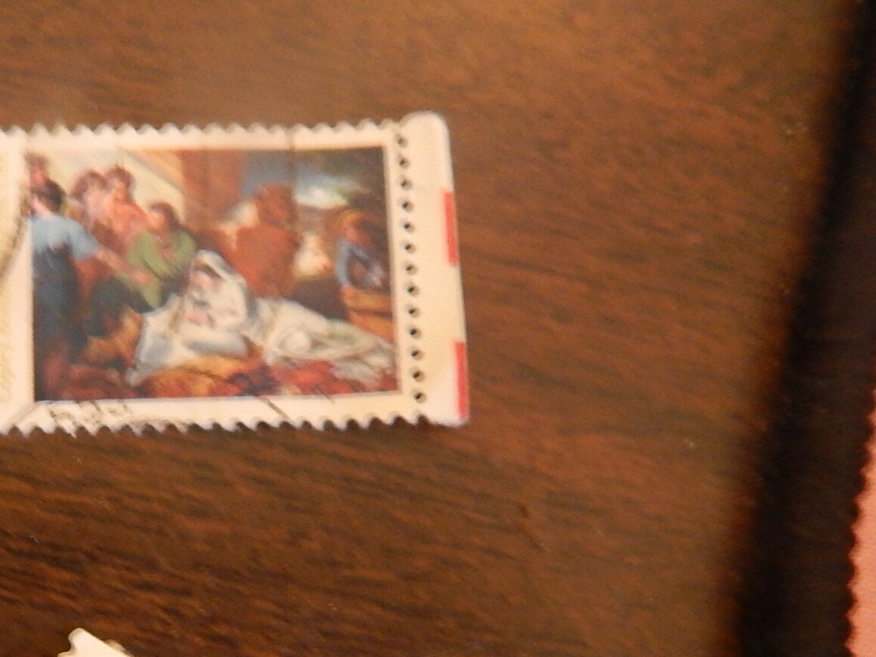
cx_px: 37
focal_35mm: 45
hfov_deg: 38.2
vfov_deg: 31.2
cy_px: 547
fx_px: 1139
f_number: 3
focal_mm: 4
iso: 400
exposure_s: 1/2.5
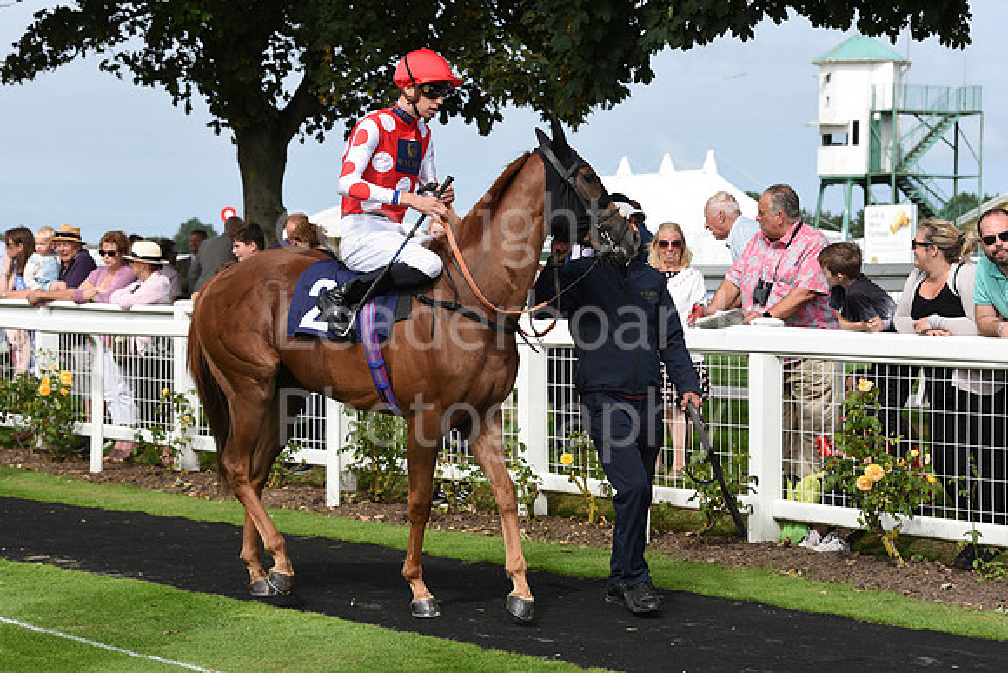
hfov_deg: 20.8
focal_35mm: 98
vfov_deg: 14.0
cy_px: 336
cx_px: 504
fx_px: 2745
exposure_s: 1/1600
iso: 400
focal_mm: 98
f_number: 6.3
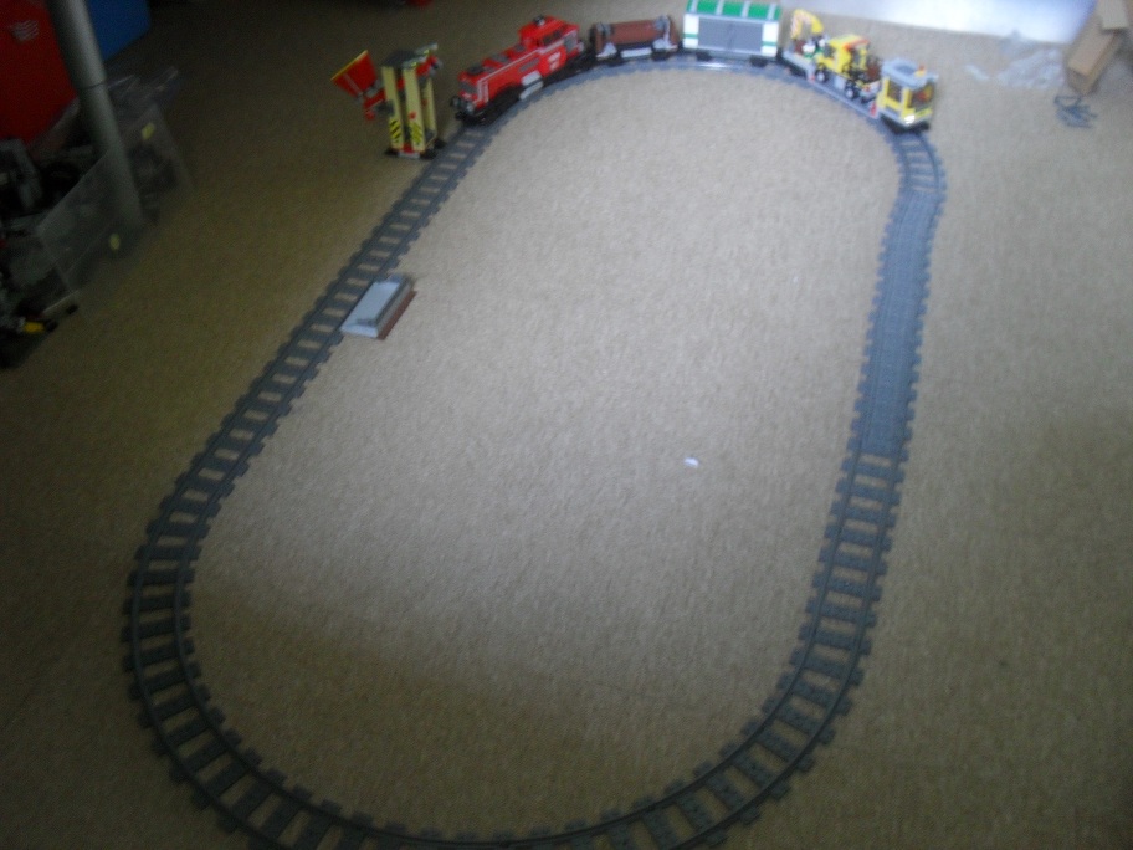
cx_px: 566
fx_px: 1146
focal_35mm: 35
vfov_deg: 40.7
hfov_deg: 52.6
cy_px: 425
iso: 200
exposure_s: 1/4
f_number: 3.2
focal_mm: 6.3
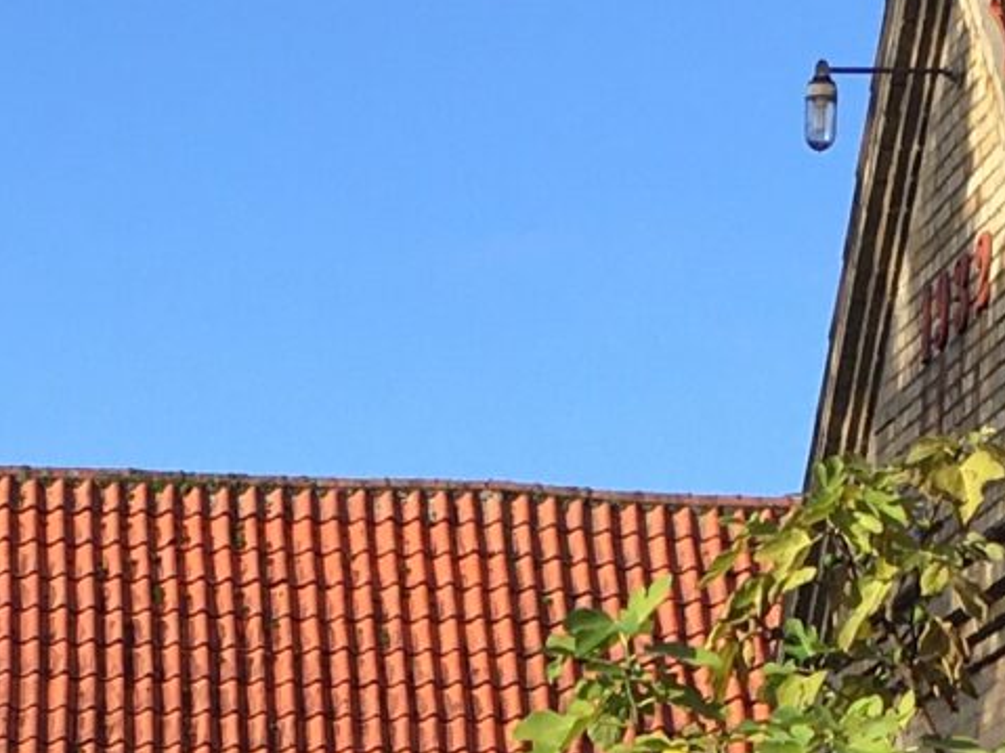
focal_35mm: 155
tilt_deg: +0.3
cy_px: 1175
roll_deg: -0.6
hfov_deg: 12.7
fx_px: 4499
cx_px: 382
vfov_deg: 9.3
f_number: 2.2
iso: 25
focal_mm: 4.15
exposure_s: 1/1282
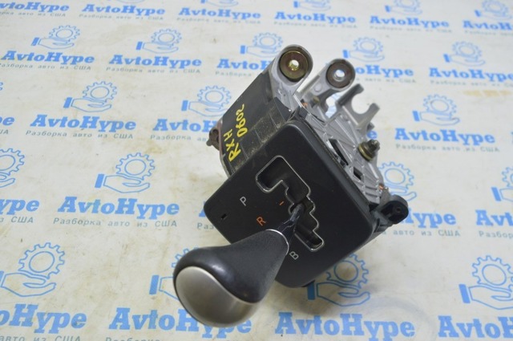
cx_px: 256
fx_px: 491
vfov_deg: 38.3
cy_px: 170
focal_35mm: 34
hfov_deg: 55.2
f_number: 5.6
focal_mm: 23
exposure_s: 1/20
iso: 400
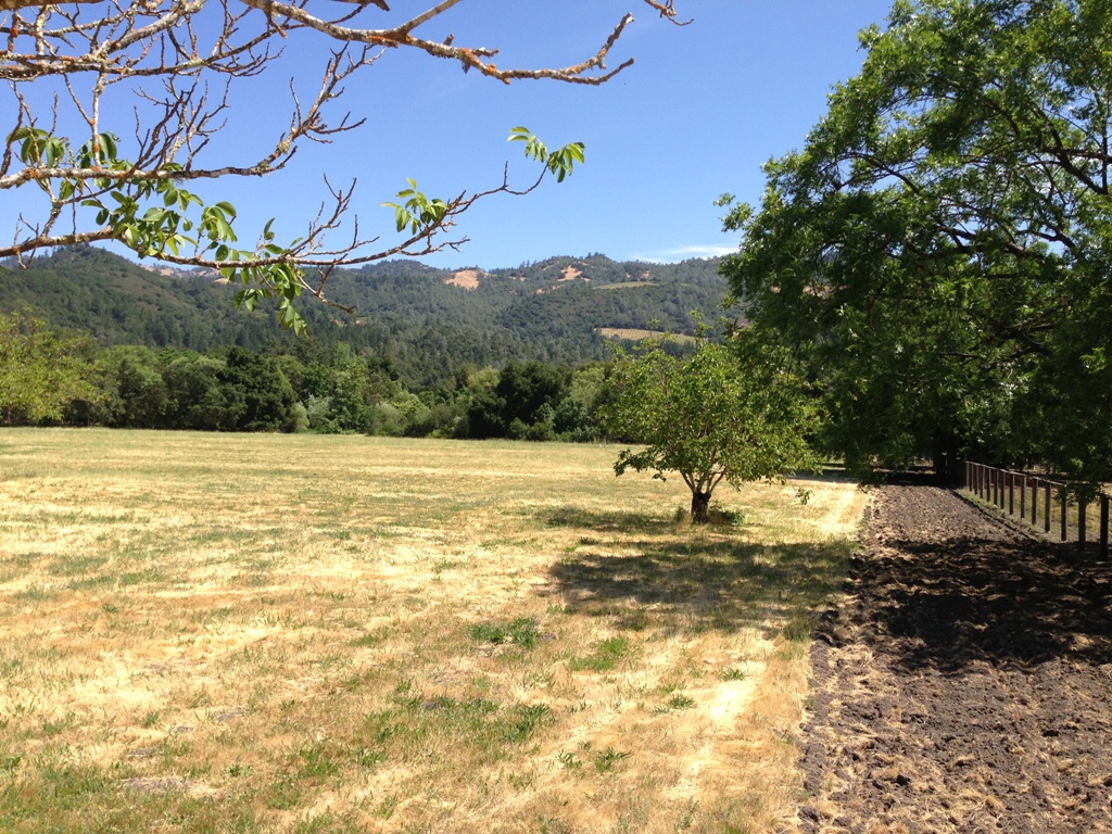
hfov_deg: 55.4
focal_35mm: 33
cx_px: 556
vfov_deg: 42.9
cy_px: 417
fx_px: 1060
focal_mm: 4.13
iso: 50
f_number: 2.4
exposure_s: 1/985
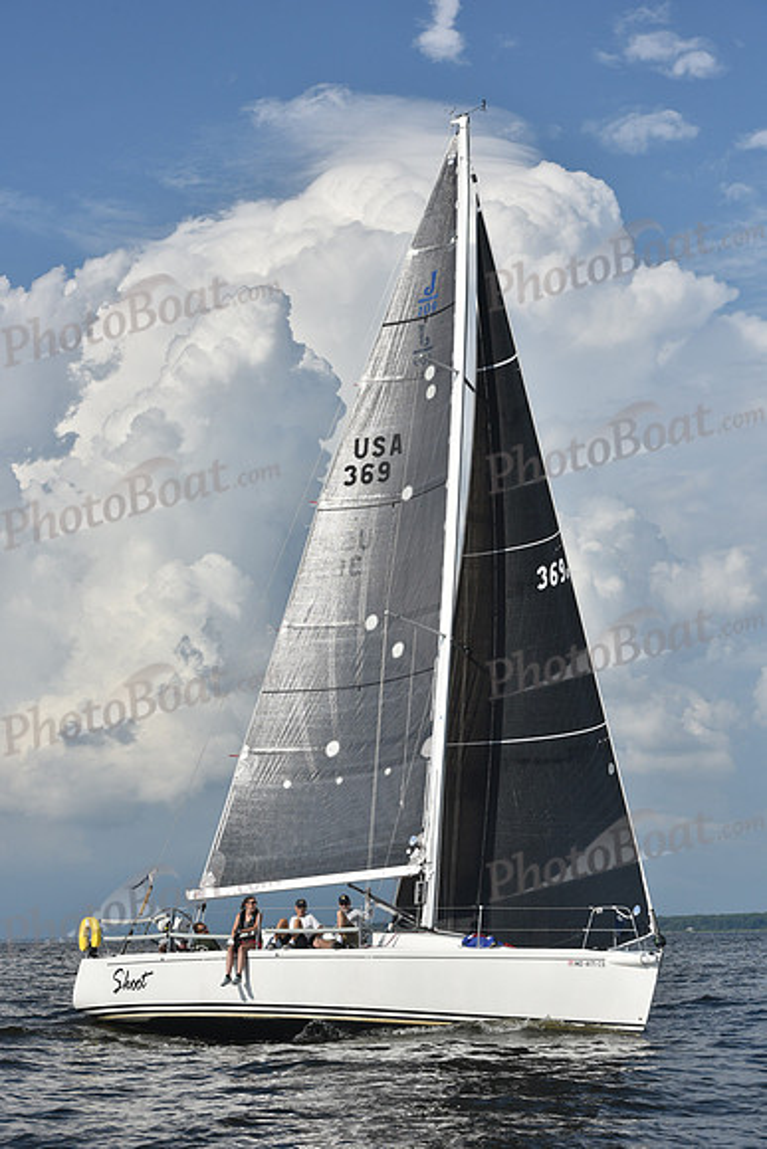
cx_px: 384
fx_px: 2236
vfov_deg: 28.8
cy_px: 574
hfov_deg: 19.5
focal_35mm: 70
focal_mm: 70
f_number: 10
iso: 250
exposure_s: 1/1250
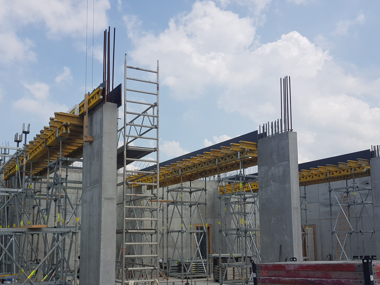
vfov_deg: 39.3
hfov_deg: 51.3
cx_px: 173
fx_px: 395
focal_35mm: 36
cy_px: 183
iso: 40
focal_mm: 4.2
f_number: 1.7
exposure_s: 1/2280
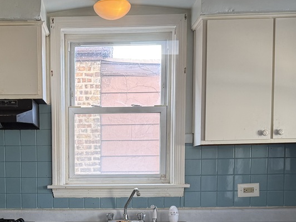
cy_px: 221
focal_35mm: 65
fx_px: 556
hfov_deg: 29.4
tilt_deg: -4.6
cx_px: 76
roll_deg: +0.5
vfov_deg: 21.8
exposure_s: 1/120
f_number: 1.78
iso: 200
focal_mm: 6.76
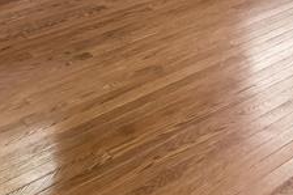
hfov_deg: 21.3
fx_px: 520
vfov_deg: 16.0
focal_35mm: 64
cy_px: -205
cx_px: 522
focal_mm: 14
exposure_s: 1/3.33
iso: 400
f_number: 13
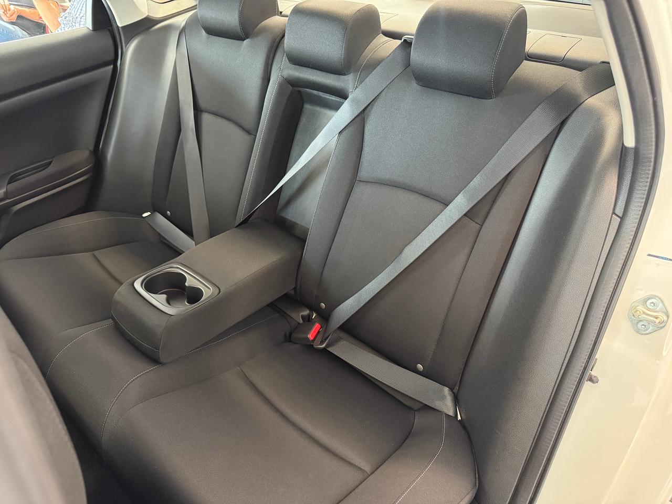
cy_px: 252
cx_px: 336
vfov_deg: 56.8
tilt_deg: -34.2
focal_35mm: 24
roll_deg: -0.2
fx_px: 466
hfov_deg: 71.6
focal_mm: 6.76
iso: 1000
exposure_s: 1/40
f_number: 1.78
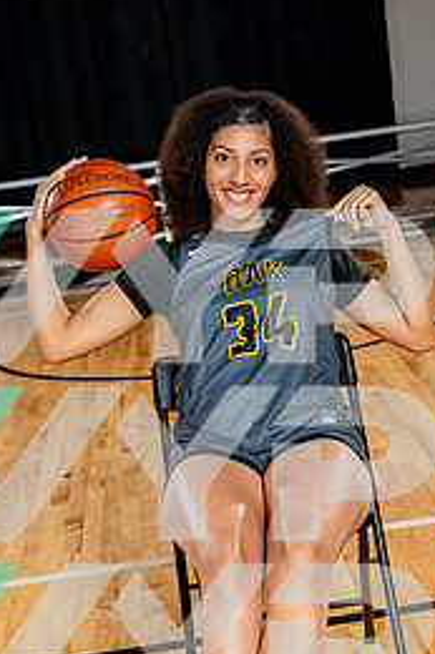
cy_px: 465
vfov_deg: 25.8
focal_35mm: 78
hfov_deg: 17.5
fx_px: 1416
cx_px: 244
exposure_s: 1/250
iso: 200
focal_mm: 45
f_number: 5.6
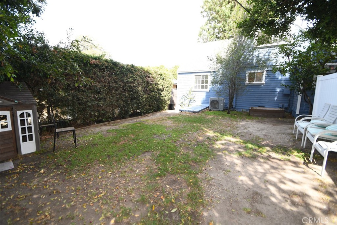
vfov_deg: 77.3
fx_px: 140
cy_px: 112
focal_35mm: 15
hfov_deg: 100.4
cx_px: 168
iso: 160
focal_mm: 10
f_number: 4
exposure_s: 1/200
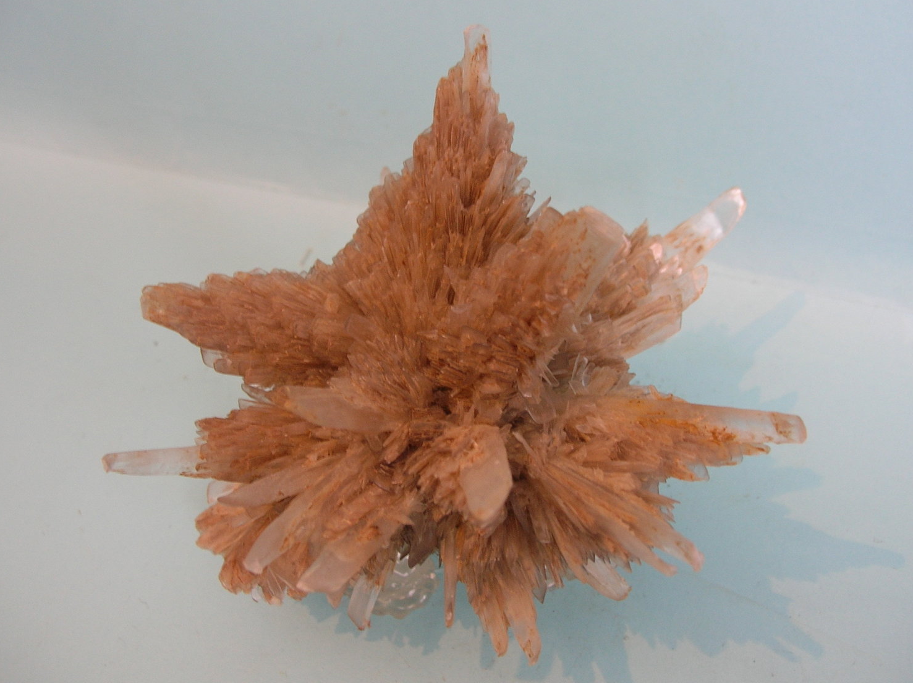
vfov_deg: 36.8
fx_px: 1028
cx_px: 479
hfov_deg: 47.9
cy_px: 336
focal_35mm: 39
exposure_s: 1/9.2
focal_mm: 6
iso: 50
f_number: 2.7
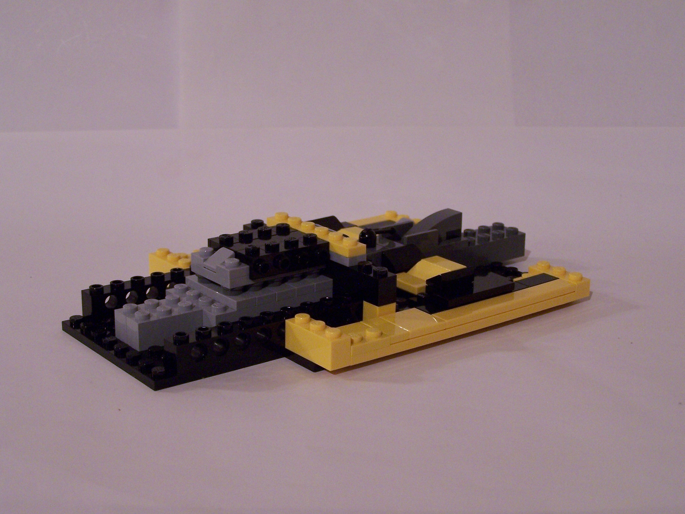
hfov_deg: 30.3
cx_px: 342
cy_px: 257
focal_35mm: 64
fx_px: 1266
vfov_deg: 22.9
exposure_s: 1/8
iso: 200
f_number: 3.2
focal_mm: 10.7
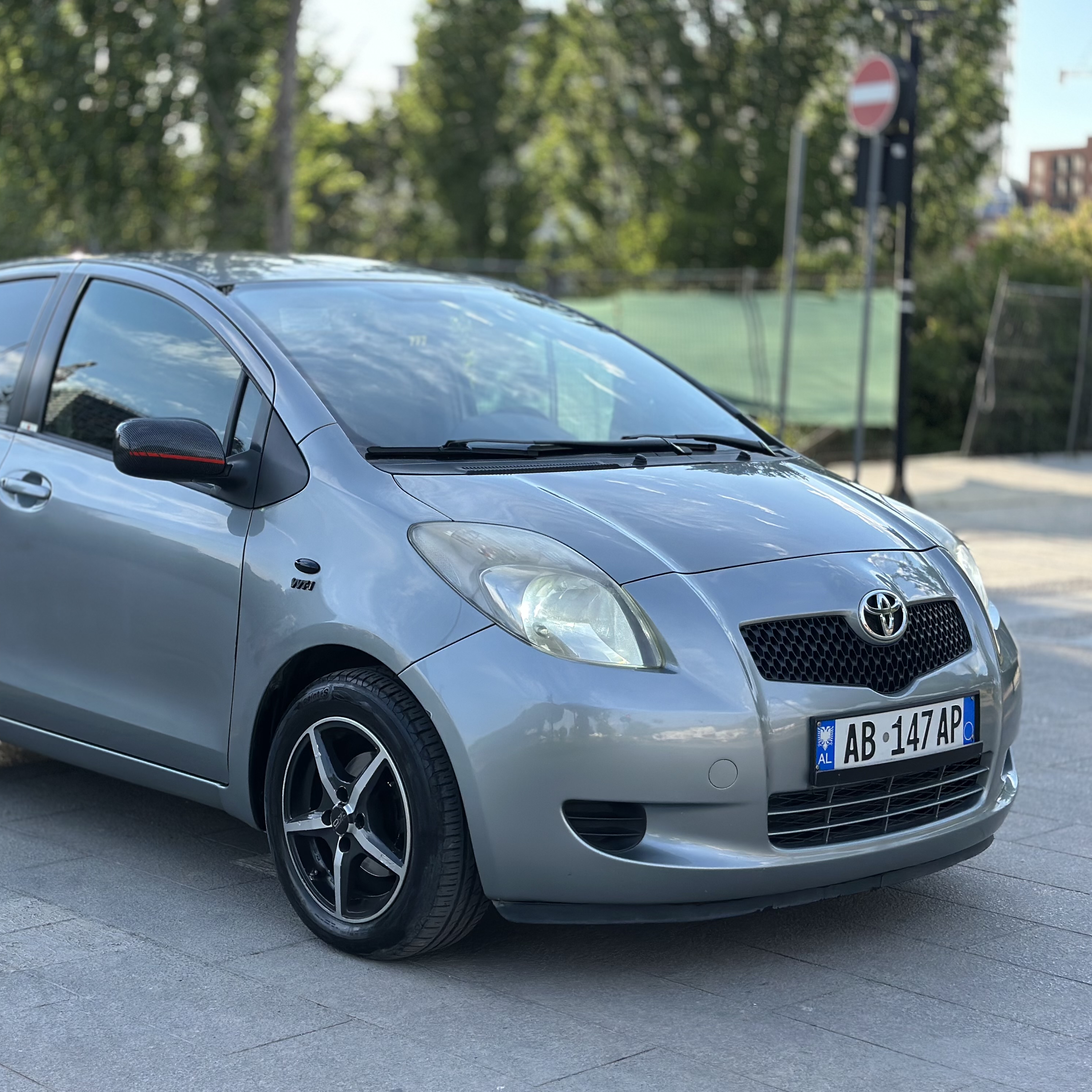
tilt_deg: -5.8
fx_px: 2034
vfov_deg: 30.0
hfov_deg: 29.9
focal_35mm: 57
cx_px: 391
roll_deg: -0.4
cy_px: 549
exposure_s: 1/2070
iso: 80
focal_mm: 6.86
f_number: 1.78
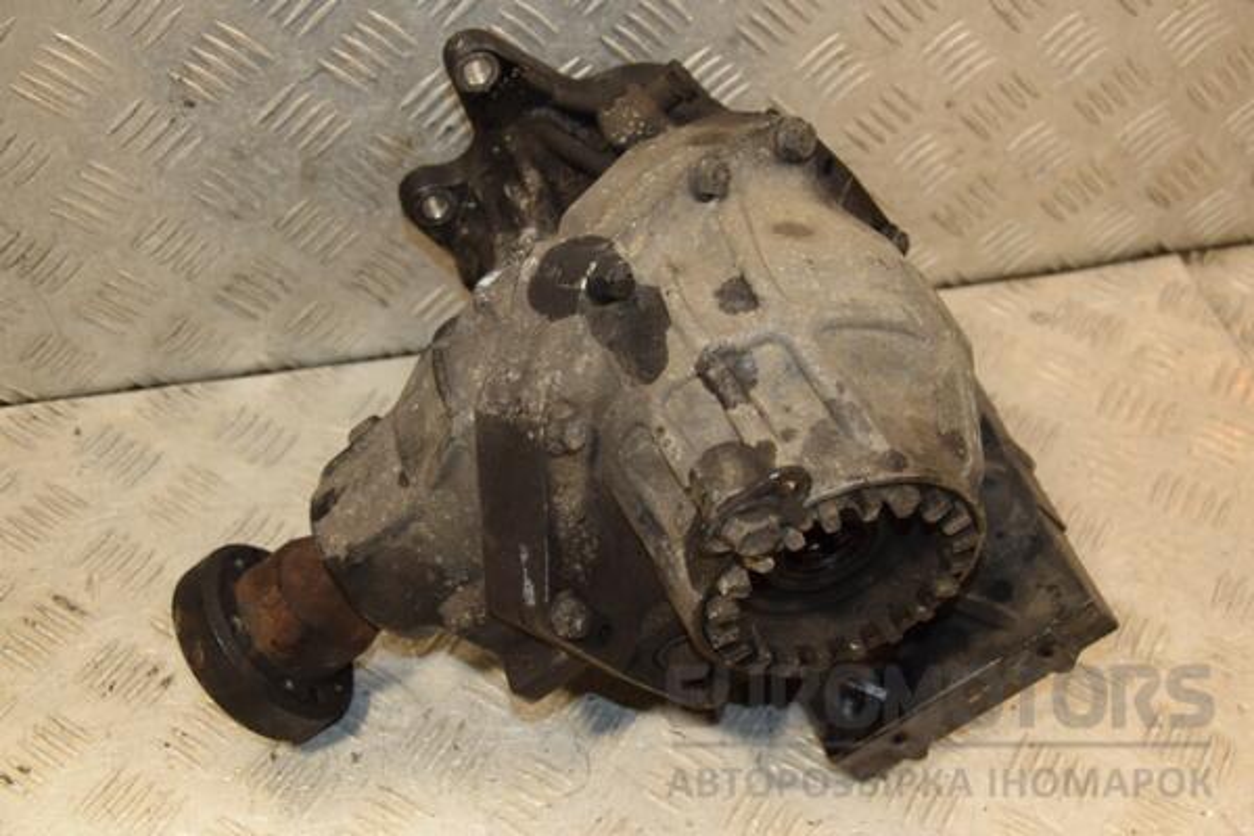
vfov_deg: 28.1
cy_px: 418
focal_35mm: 48
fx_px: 1672
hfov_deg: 41.1
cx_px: 627
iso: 800
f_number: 5
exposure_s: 1/200
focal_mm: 32
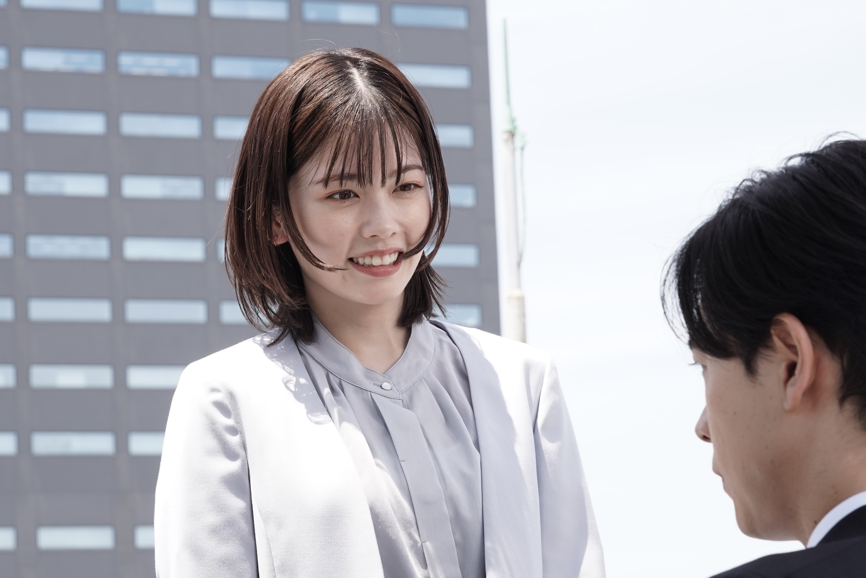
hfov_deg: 15.5
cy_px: 289
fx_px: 3175
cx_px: 433
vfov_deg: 10.4
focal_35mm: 132
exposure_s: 1/200
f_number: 11
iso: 400
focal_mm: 88
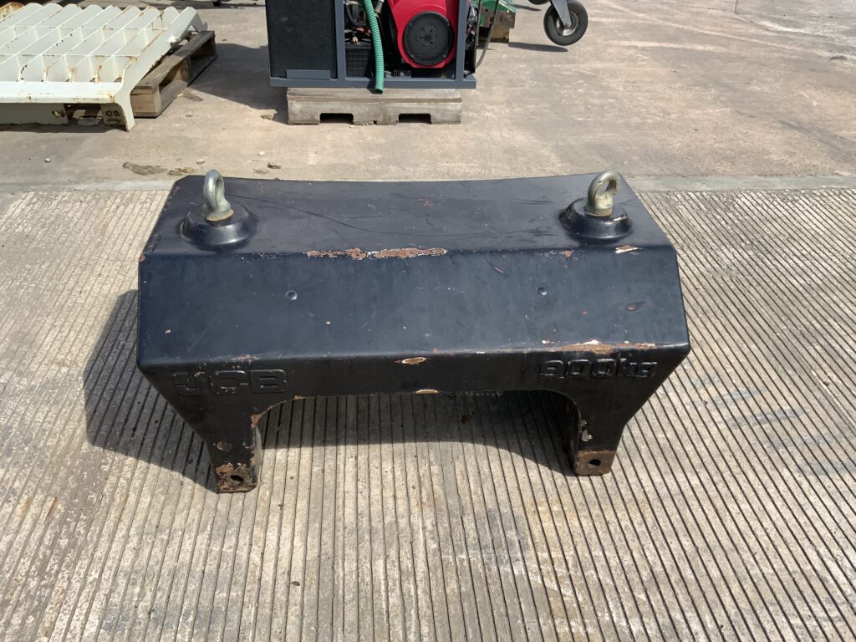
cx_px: 428
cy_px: 321
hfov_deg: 61.7
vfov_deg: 48.2
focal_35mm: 29
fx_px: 717
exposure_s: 1/1490
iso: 16
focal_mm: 3
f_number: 1.8
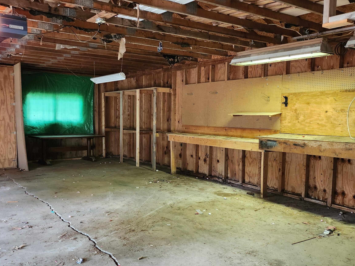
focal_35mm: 31
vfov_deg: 45.4
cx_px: 137
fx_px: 318
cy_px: 138
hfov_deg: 57.8
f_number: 1.8
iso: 640
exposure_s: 1/60
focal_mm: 5
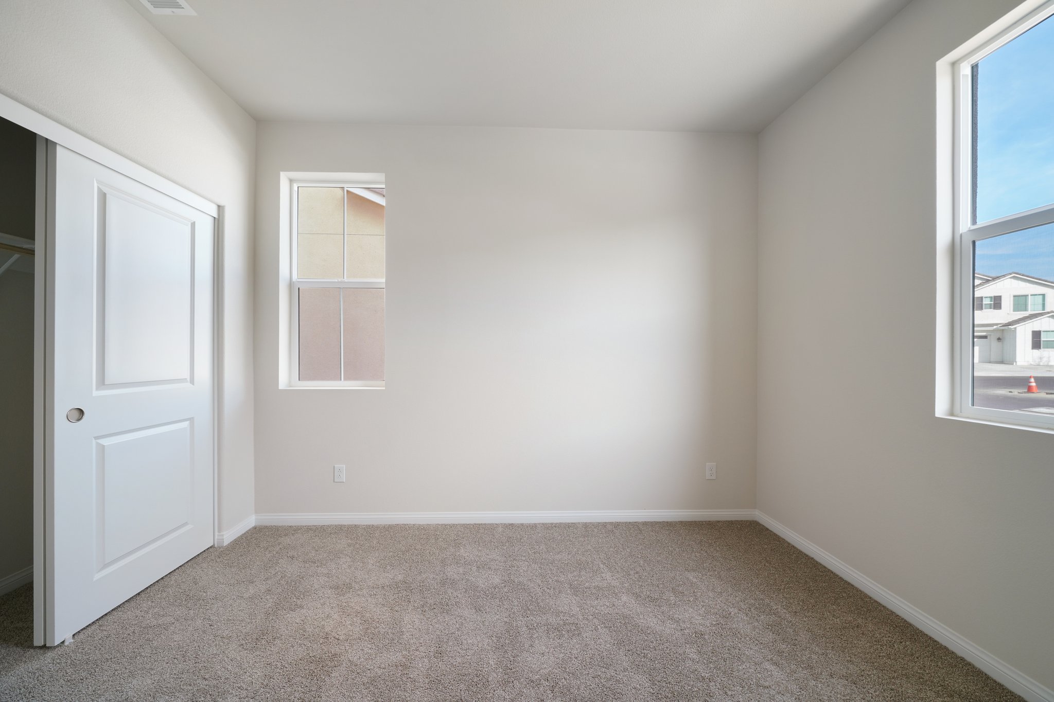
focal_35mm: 12
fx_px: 351
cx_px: 527
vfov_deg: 90.0
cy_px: 351
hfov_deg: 112.6
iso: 320
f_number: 8
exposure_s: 1/30
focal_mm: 12
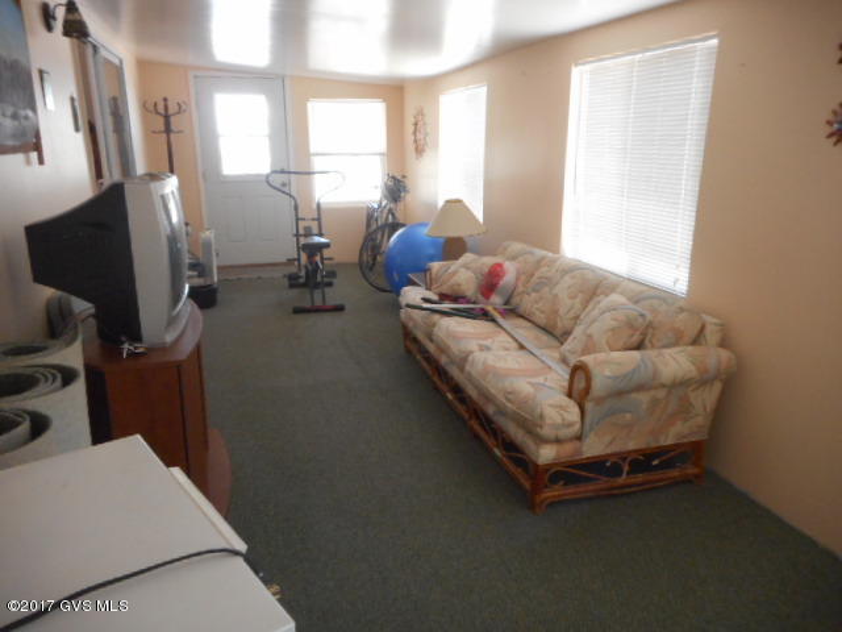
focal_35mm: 25
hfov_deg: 69.4
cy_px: 316
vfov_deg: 54.9
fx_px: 608
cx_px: 421
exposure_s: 1/30
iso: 320
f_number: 3.7
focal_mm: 4.5
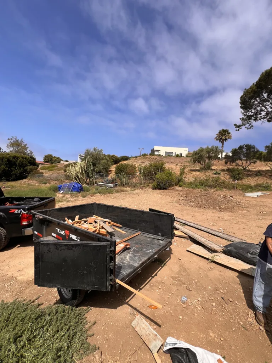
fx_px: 136
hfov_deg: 89.9
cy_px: 182
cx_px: 136
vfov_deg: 106.2
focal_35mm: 13
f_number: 1.8
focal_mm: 1.57
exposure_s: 1/1727
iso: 32
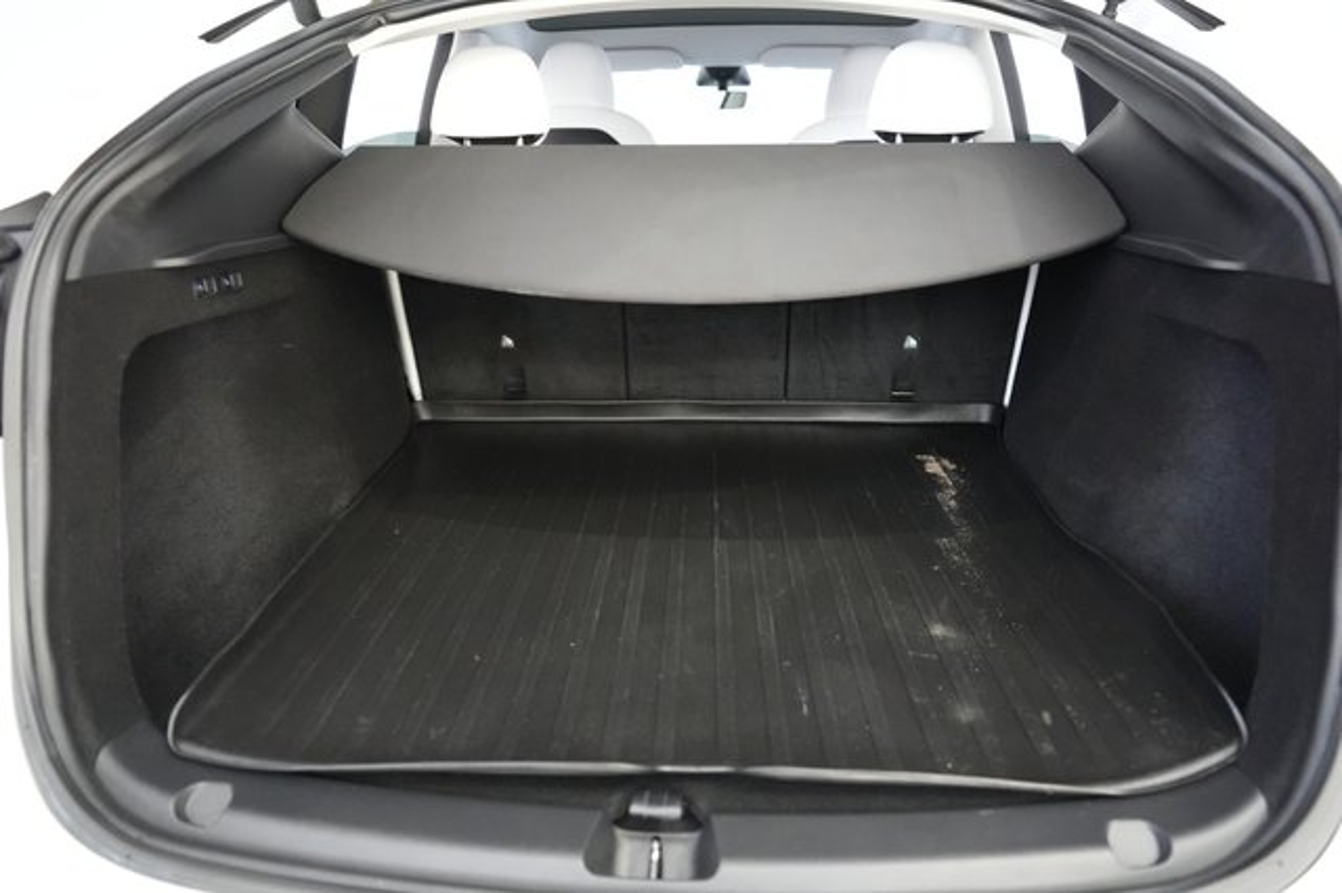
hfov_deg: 71.5
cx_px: 671
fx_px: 931
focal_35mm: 25
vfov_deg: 51.2
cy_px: 446
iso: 10000
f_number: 2.8
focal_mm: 25
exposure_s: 1/160
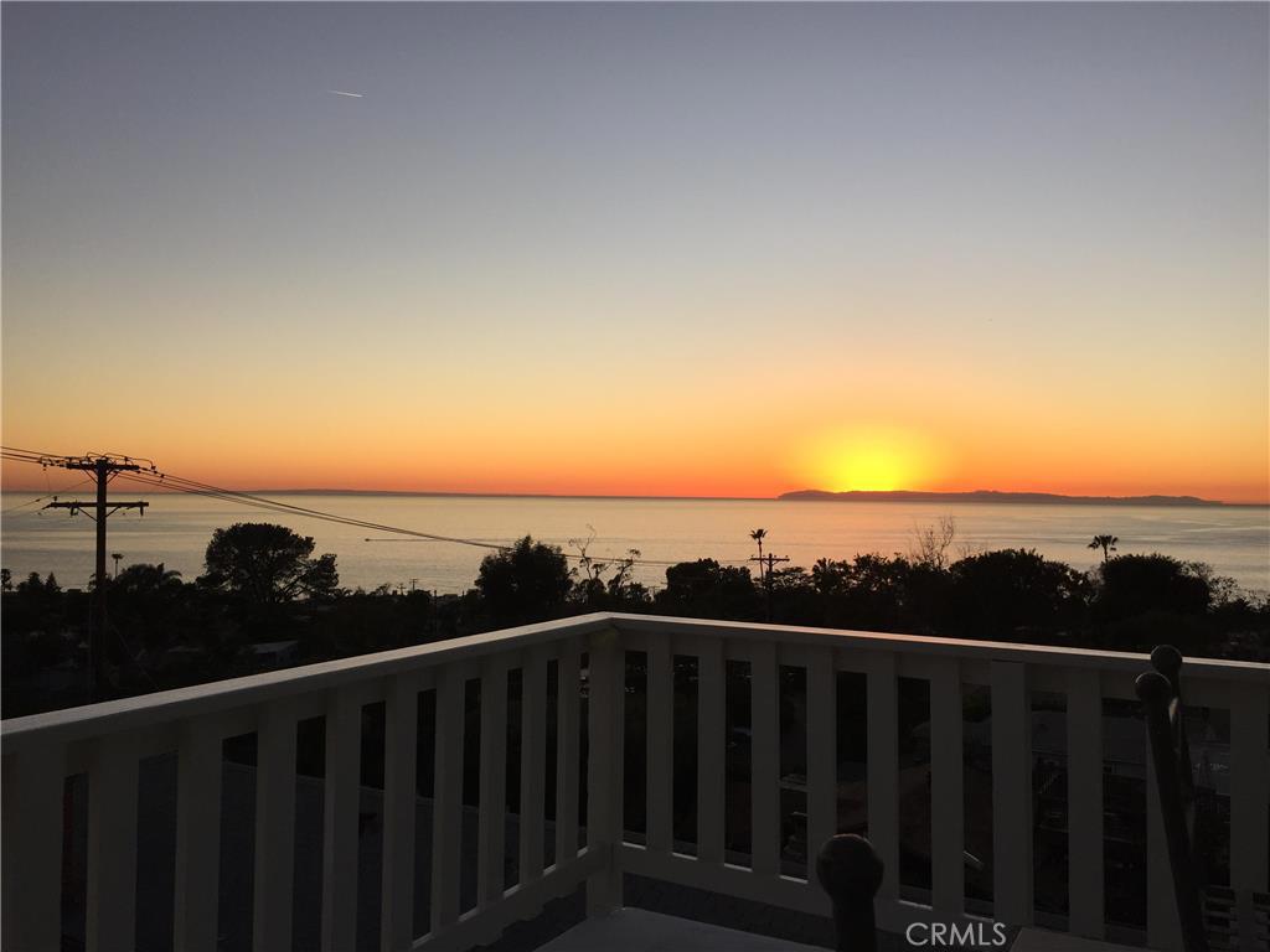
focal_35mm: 29
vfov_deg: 48.2
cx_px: 635
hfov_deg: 61.7
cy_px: 476
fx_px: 1064
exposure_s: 1/444
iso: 32
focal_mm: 4.15
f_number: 2.2
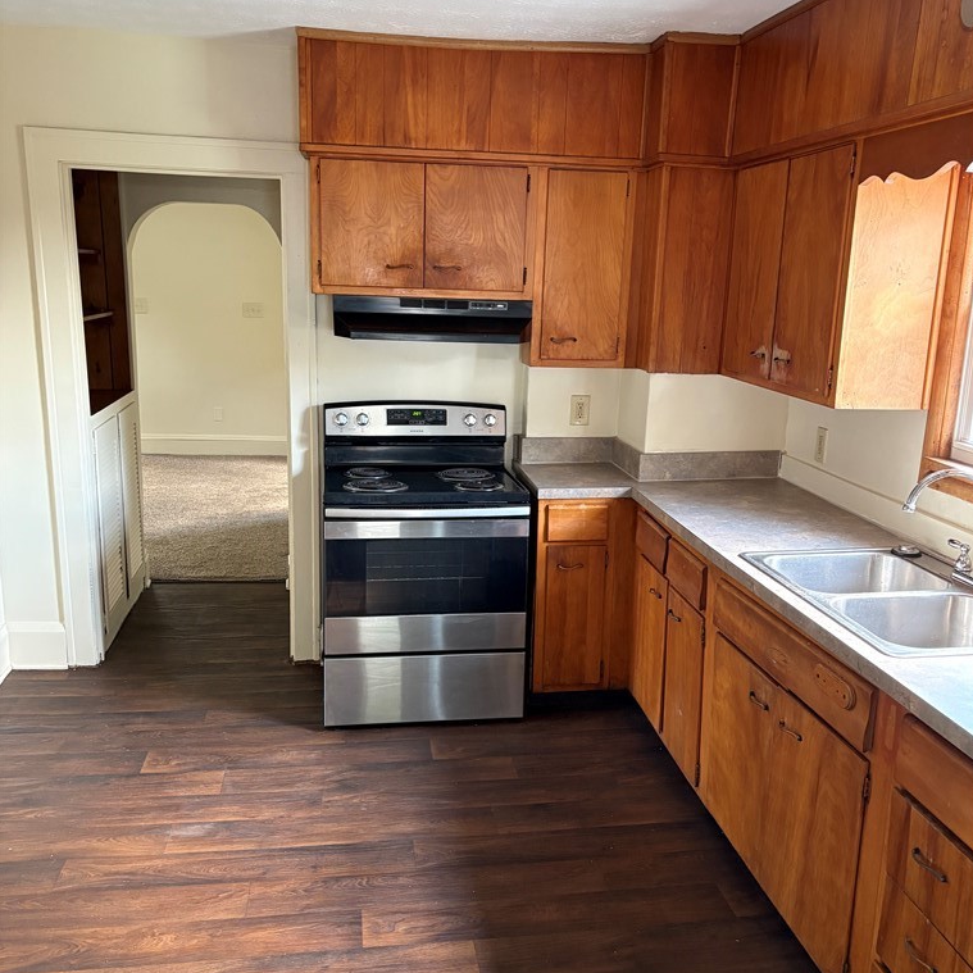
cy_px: 511
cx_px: 490
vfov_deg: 52.5
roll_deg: -1.9
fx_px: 986
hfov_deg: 52.5
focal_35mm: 31
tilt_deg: -13.1
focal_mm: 5.96
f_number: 1.6
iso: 400
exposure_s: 1/60
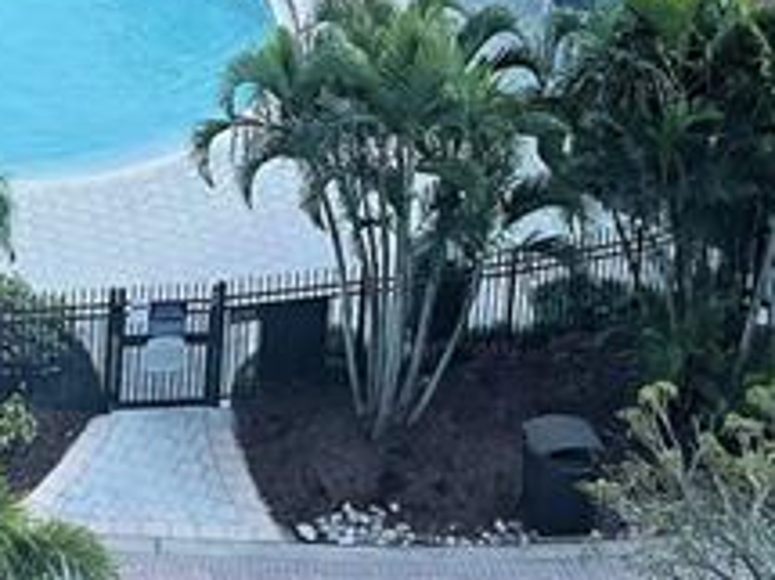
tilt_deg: -14.1
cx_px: -83
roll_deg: -1.1
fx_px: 2663
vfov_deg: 11.4
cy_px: -512
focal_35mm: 119
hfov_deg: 16.1
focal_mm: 5.1
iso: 32
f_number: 1.6
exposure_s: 1/1238
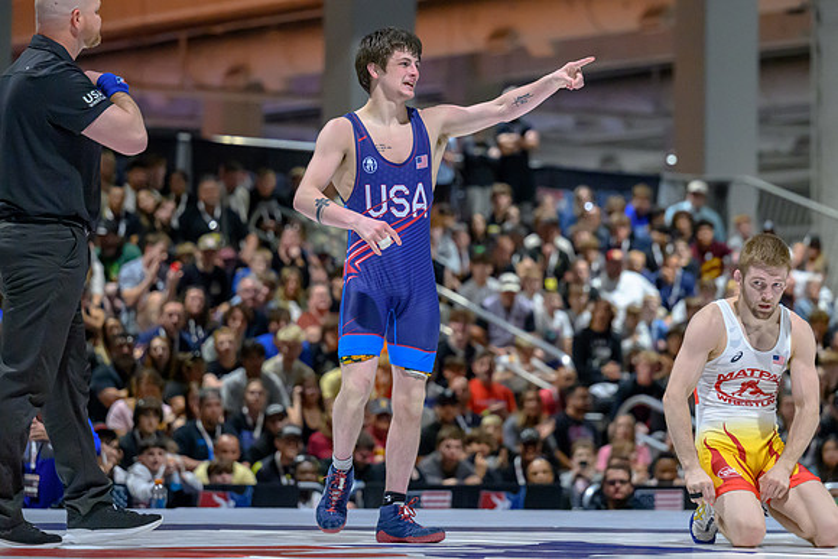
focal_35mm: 151
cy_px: 224
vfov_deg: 9.1
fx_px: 3514
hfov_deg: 13.6
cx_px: 452
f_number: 2.8
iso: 9000
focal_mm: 115
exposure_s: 1/640
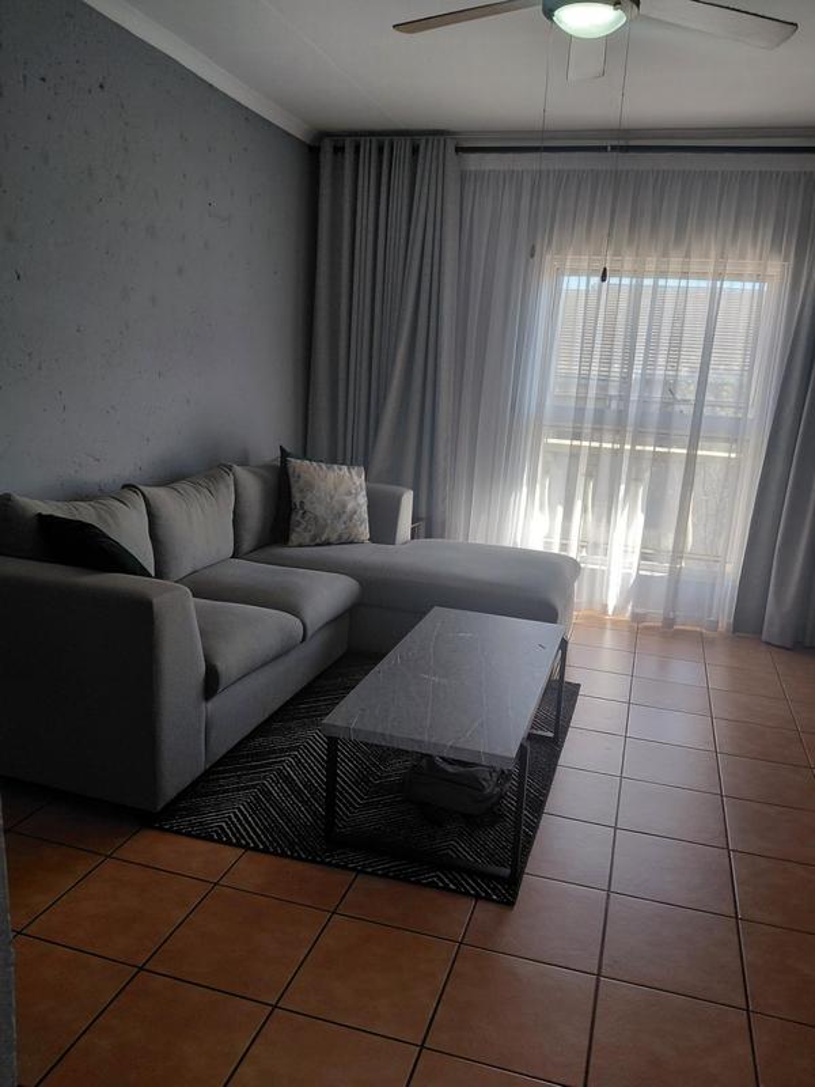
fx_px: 785
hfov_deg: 54.9
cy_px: 544
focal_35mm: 25
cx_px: 408
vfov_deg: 69.4
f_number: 1.8
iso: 50
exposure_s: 1/141
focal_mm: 4.69
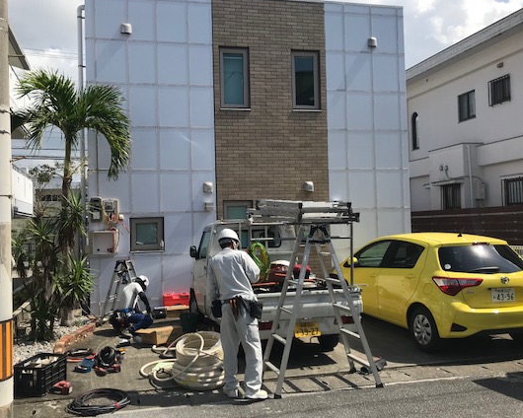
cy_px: 213
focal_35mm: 33
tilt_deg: +2.5
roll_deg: +1.1
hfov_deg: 54.0
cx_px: 223
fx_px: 511
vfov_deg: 44.5
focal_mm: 3.99
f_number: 1.8
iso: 20
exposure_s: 1/3096
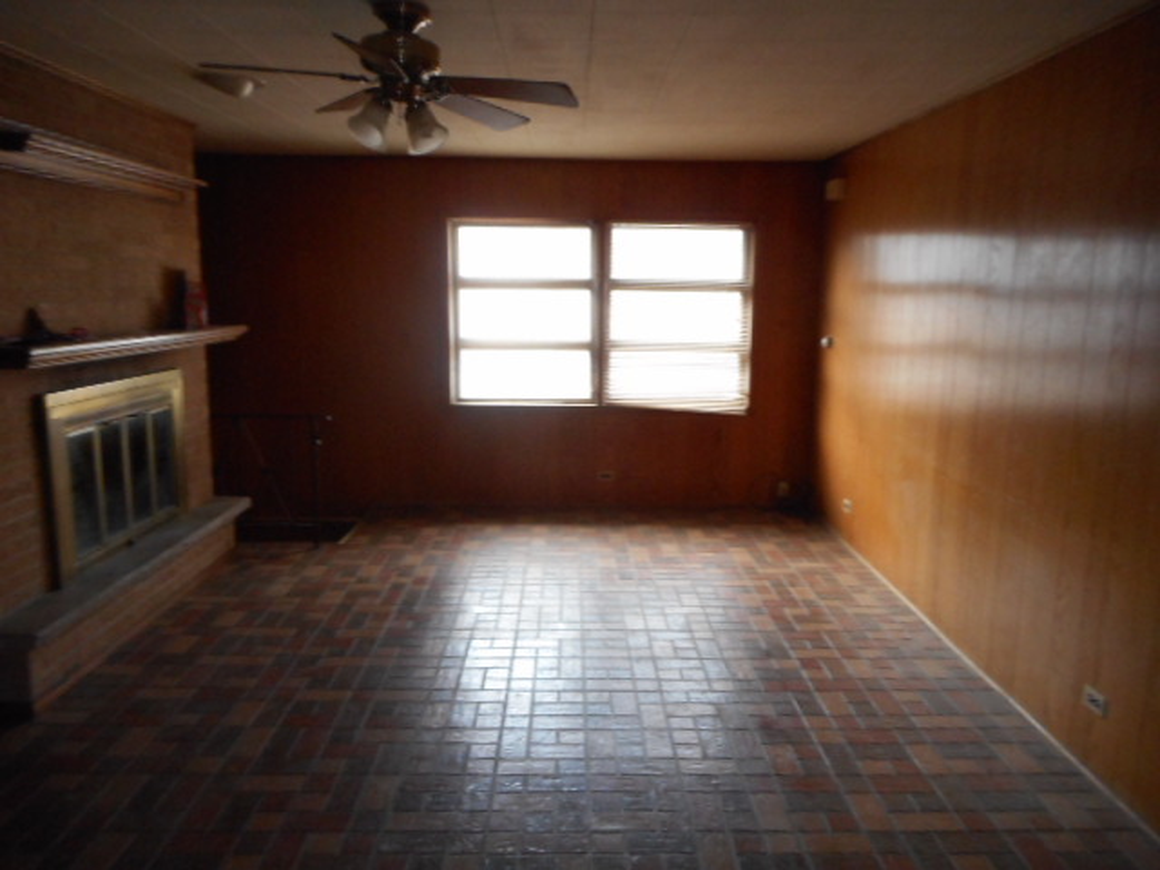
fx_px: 838
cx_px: 580
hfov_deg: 69.4
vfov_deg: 54.9
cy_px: 435
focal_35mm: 25
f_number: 3.7
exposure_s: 1/30
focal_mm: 4.5
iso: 320
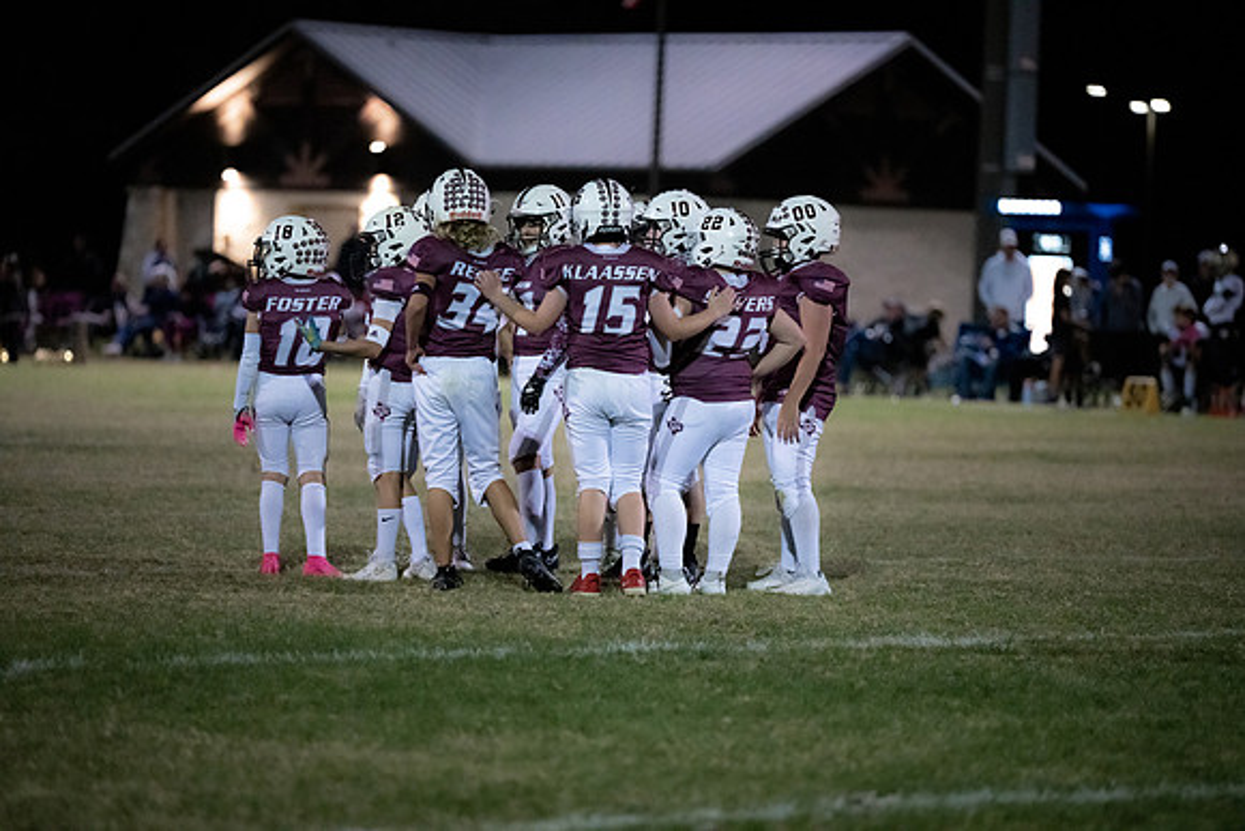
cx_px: 622
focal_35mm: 194
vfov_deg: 7.1
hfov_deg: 10.6
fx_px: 6710
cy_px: 416
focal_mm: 194
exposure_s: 1/1000
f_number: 2.8
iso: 12800
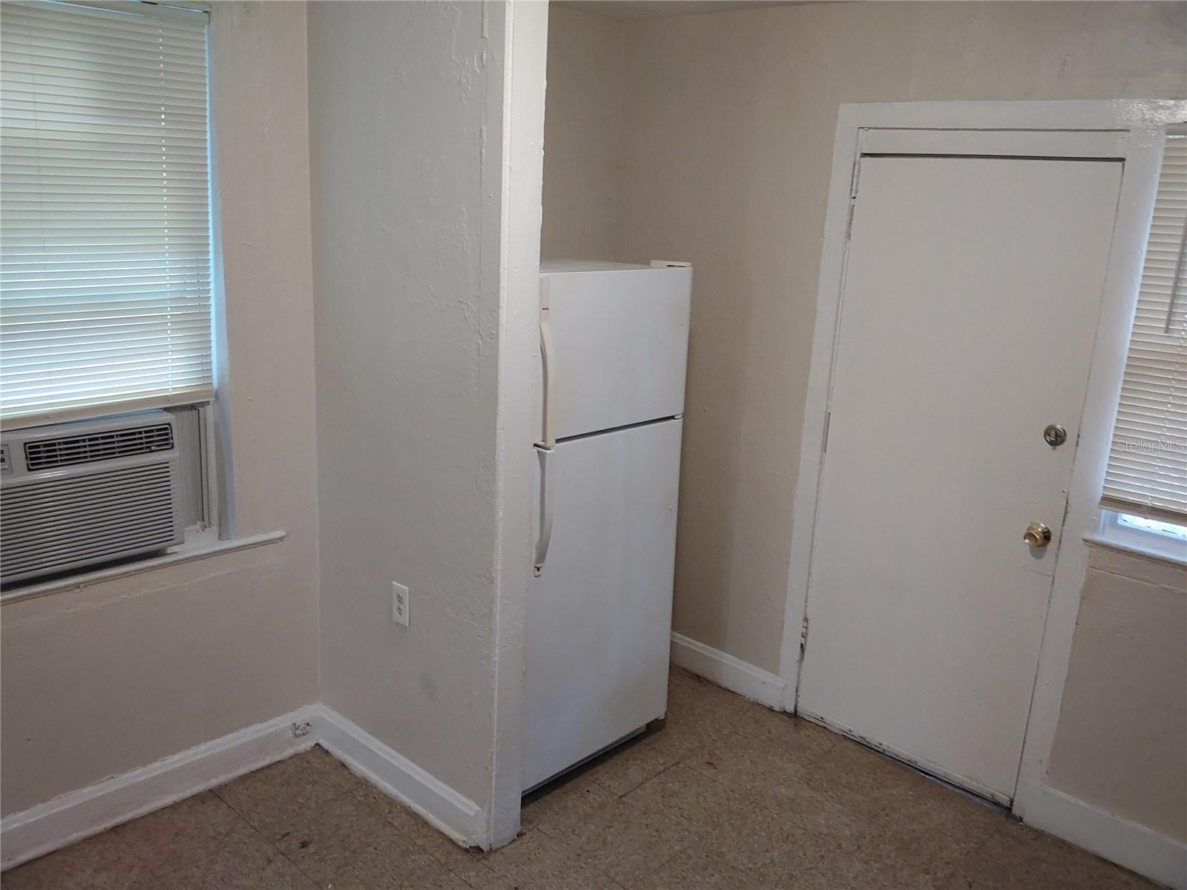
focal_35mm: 29
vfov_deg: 48.2
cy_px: 445
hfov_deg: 61.7
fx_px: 994
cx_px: 594
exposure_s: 1/30
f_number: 1.9
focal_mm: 3.7
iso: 100
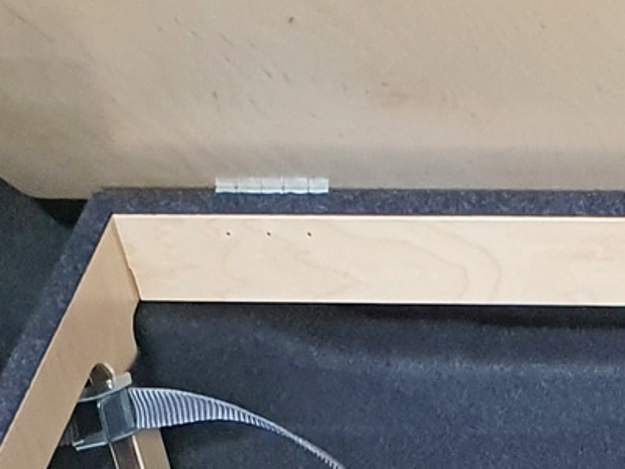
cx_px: 909
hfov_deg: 14.0
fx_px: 2401
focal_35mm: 133
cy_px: 1047
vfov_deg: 10.0
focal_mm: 4.32
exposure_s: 1/100
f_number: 2.4
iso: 200
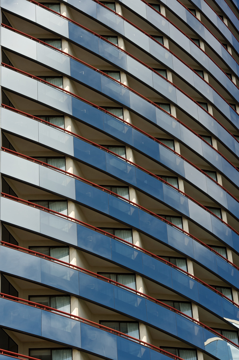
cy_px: 180
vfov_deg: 18.6
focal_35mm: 110
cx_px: 120
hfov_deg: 12.4
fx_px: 1097
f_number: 7.1
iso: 200
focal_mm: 110
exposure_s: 1/500
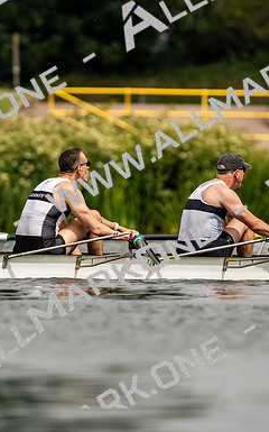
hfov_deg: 1.4
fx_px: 10835
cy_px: 216
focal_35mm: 922
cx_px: 184
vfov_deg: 2.3
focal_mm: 600
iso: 160
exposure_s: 1/2000
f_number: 6.3
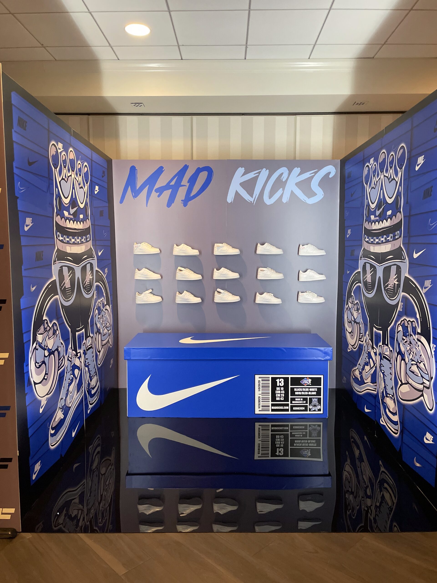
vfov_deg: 67.3
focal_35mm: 26
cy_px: 292
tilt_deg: -5.0
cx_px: 218
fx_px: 438
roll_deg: +0.2
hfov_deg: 53.1
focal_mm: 4.2
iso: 500
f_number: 1.6
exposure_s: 1/60
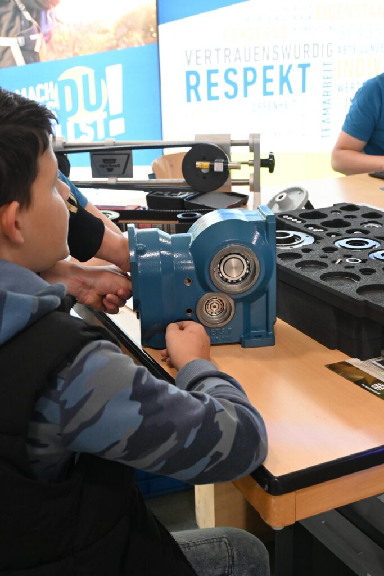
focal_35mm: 46
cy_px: 288
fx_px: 732
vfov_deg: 43.0
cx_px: 192
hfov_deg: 29.4
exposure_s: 1/50
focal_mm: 30.5
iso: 1800
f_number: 4.8
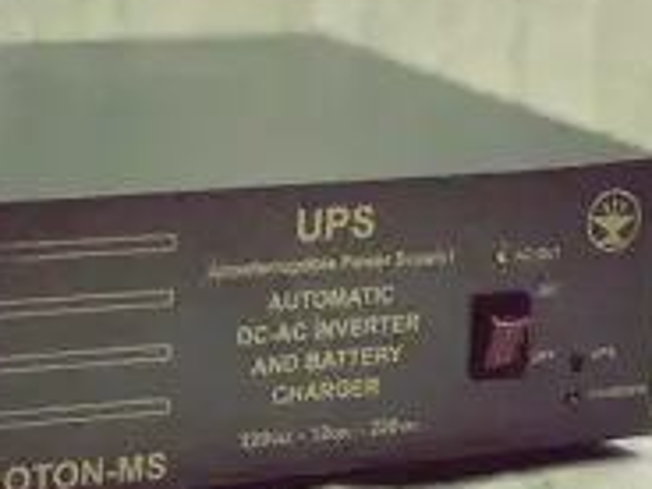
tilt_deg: -11.7
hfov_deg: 17.4
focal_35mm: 113
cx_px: 237
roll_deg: -2.7
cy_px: 138
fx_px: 2128
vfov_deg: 13.1
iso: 100
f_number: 2.4
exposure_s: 1/50
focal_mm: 6
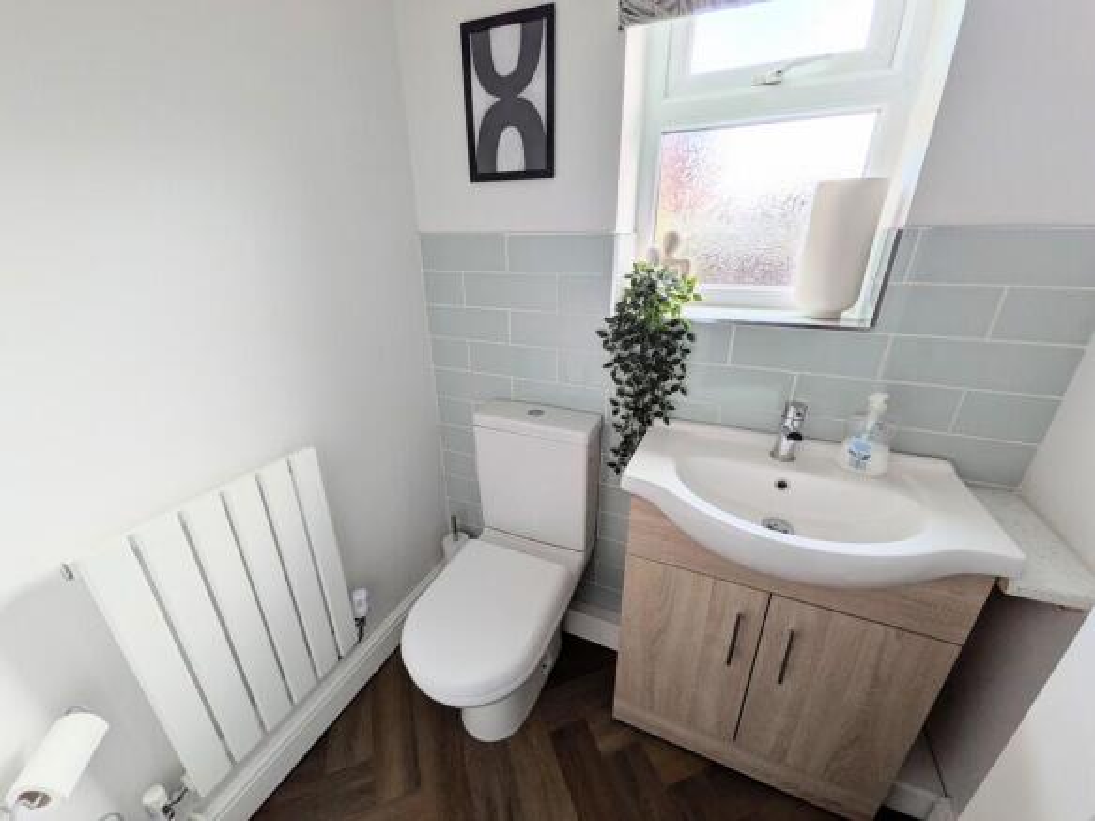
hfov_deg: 102.1
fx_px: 443
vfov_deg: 85.7
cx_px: 548
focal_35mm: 14
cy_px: 410
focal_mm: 1.85
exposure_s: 1/221
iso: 35
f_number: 2.2
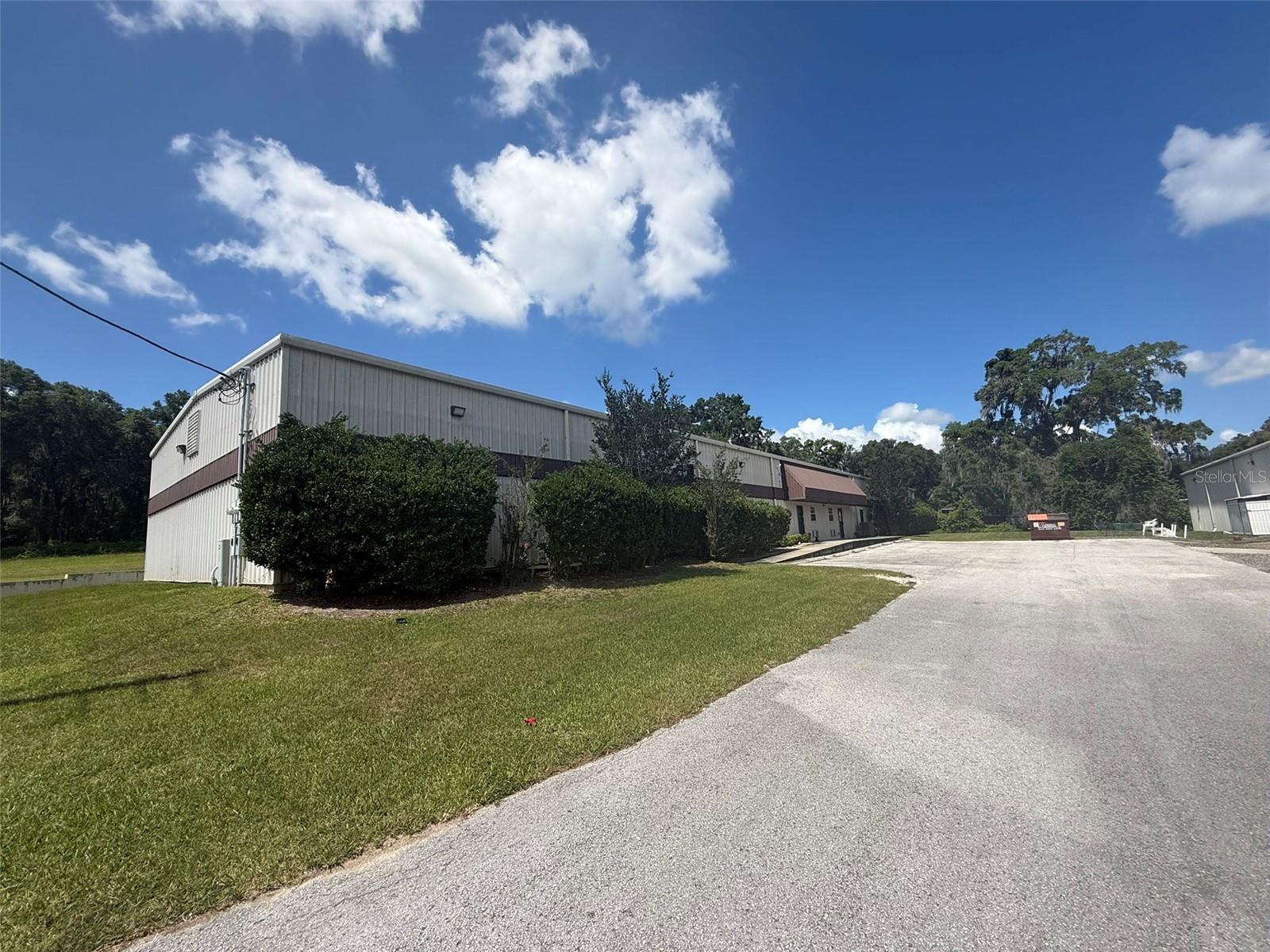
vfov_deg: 85.7
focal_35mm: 14
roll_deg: +2.9
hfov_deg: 102.1
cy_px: 476
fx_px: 514
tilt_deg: +6.8
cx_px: 635
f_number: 2.2
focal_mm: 2.22
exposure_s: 1/2092
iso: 50
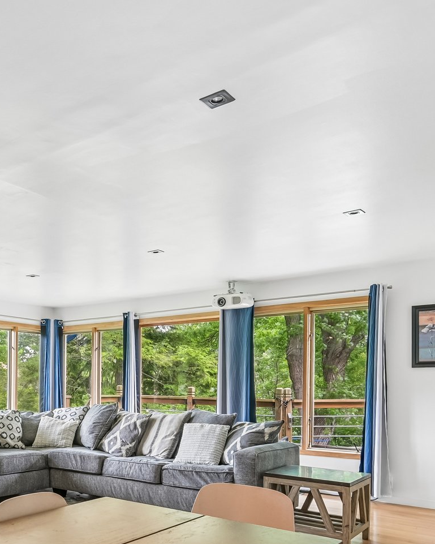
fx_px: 515
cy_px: 377
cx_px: 55
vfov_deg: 54.2
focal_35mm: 32
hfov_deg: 42.5
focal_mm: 16
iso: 250
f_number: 8
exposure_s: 1/15
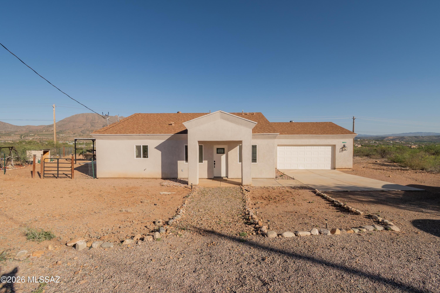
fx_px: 183
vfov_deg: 77.3
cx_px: 220
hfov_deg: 100.4
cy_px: 146
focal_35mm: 15
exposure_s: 1/200
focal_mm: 10
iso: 125
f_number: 11
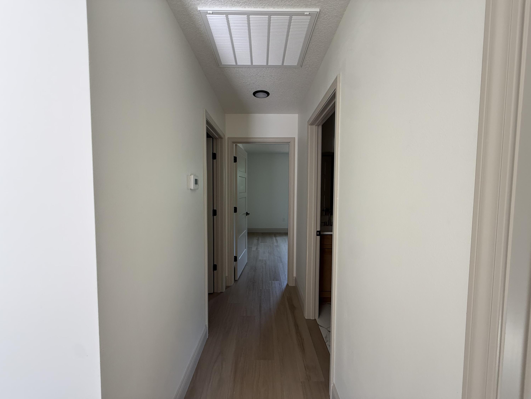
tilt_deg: -2.4
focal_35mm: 14
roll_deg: +0.0
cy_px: 200
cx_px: 266
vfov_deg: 85.7
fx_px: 215
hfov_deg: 102.1
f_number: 2.2
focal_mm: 2.22
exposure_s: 1/99
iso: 160
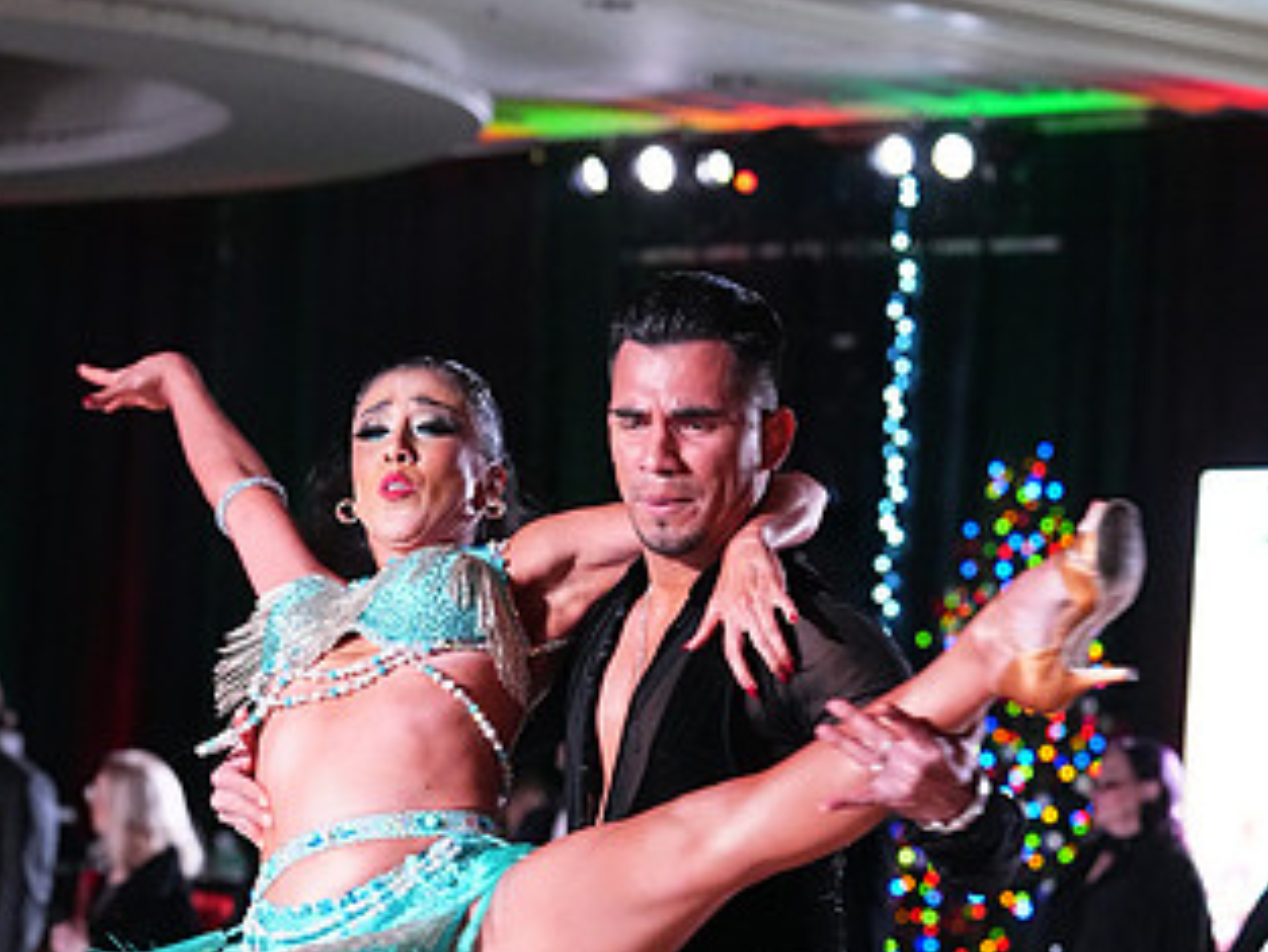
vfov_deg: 7.8
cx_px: 529
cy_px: 1118
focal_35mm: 189
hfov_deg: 10.5
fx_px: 6926
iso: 10000
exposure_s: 1/400
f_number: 5
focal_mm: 106
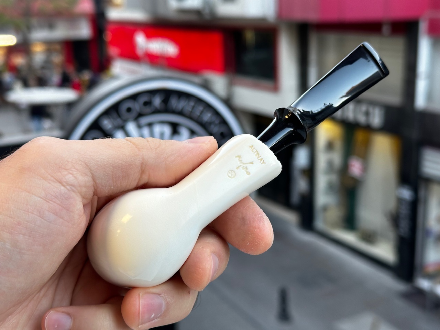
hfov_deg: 39.7
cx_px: 220
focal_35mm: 48
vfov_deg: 30.3
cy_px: 165
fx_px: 610
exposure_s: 1/100
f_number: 1.78
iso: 64
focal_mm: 6.86
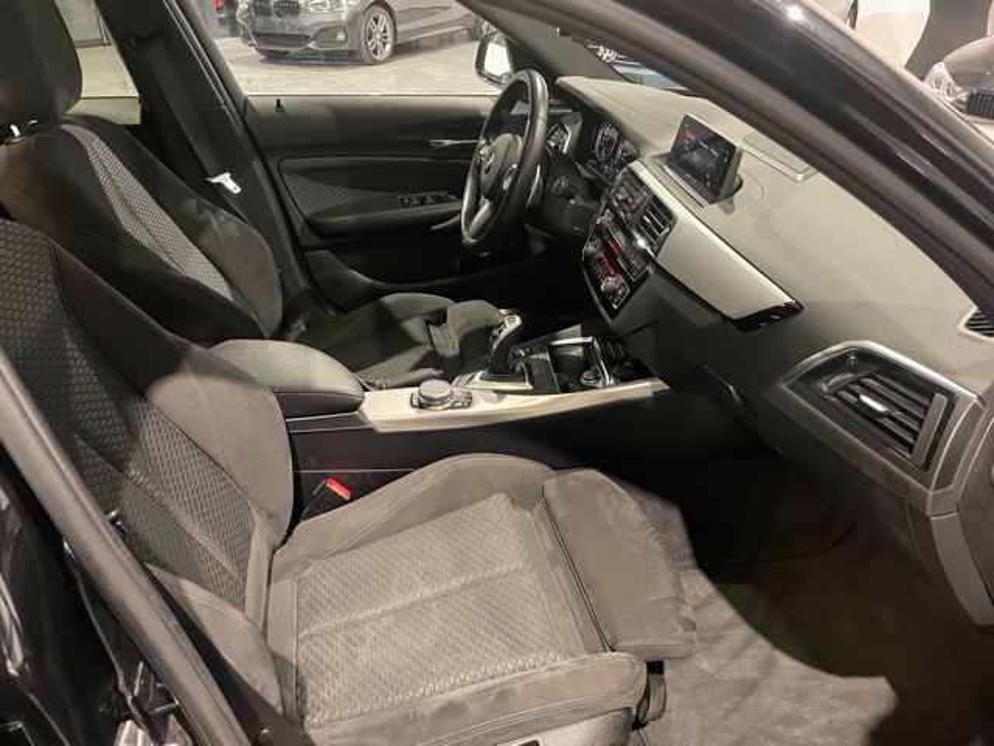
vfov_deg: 53.1
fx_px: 747
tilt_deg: -30.9
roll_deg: +1.3
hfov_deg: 67.3
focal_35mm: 26
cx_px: 497
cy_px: 373
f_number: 1.6
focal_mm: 4.2
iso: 500
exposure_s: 1/25
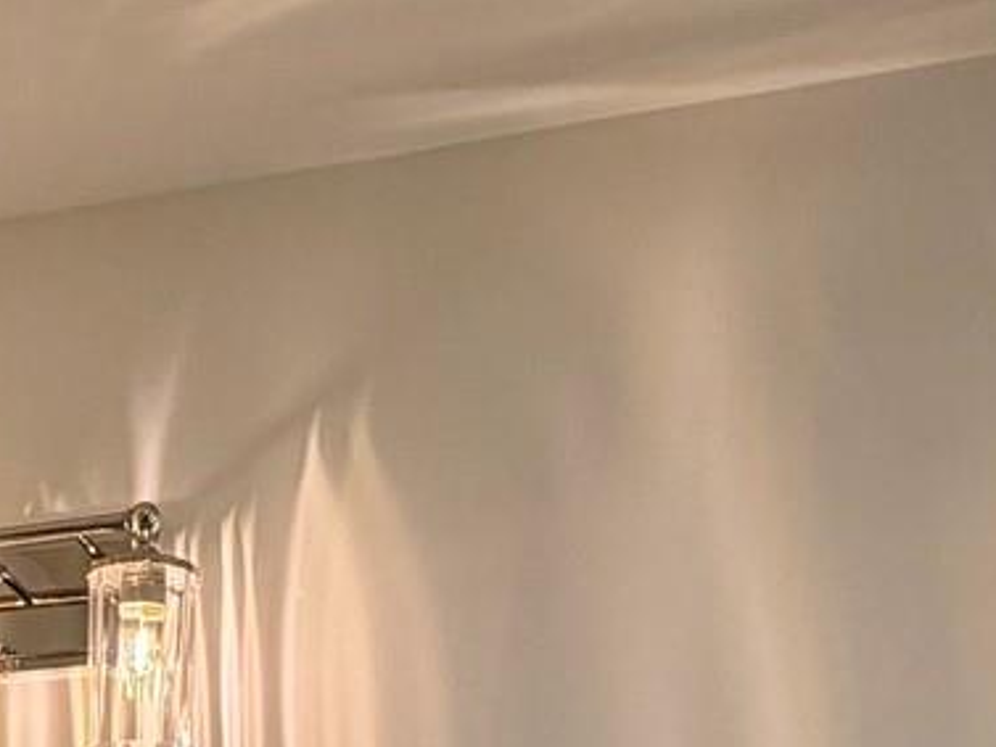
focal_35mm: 76
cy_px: 1557
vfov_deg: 15.1
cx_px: 143
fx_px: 2187
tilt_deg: -6.7
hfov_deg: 25.0
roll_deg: +0.7
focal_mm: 2.22
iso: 64
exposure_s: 1/120
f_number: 2.2
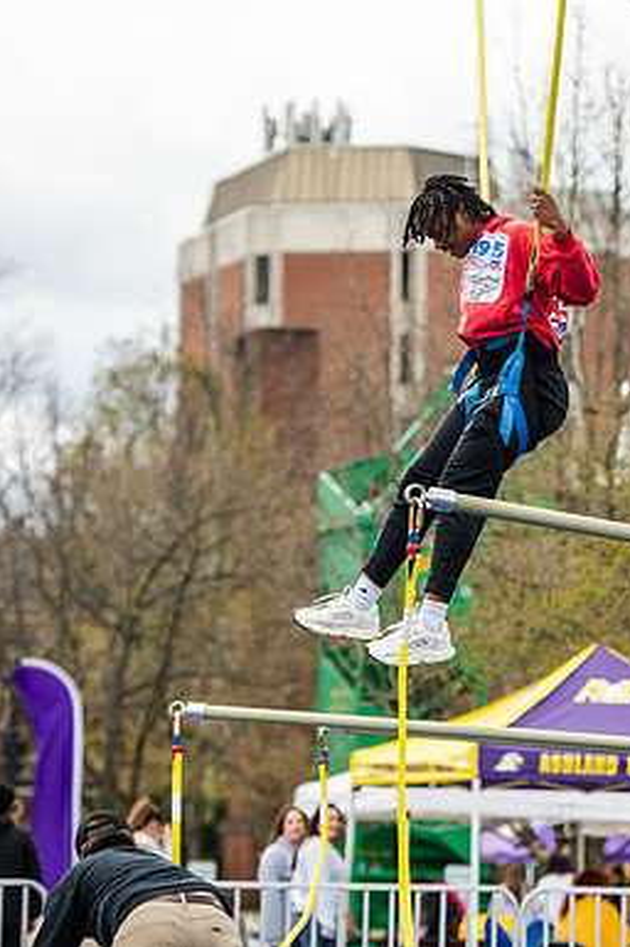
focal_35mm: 184
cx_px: 571
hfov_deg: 7.4
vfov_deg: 11.2
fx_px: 4838
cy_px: 474
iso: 125
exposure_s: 1/800
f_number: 3.5
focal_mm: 122
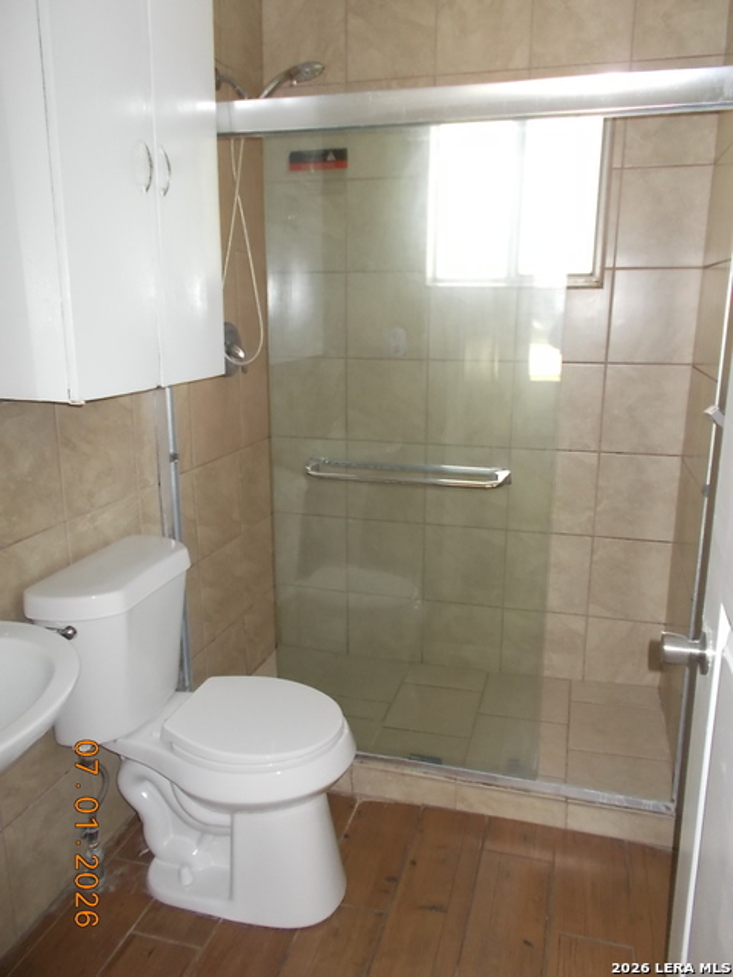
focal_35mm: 26
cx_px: 366
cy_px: 488
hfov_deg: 53.1
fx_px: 734
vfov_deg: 67.3
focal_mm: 4.6
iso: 200
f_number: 3.2
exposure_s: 1/25
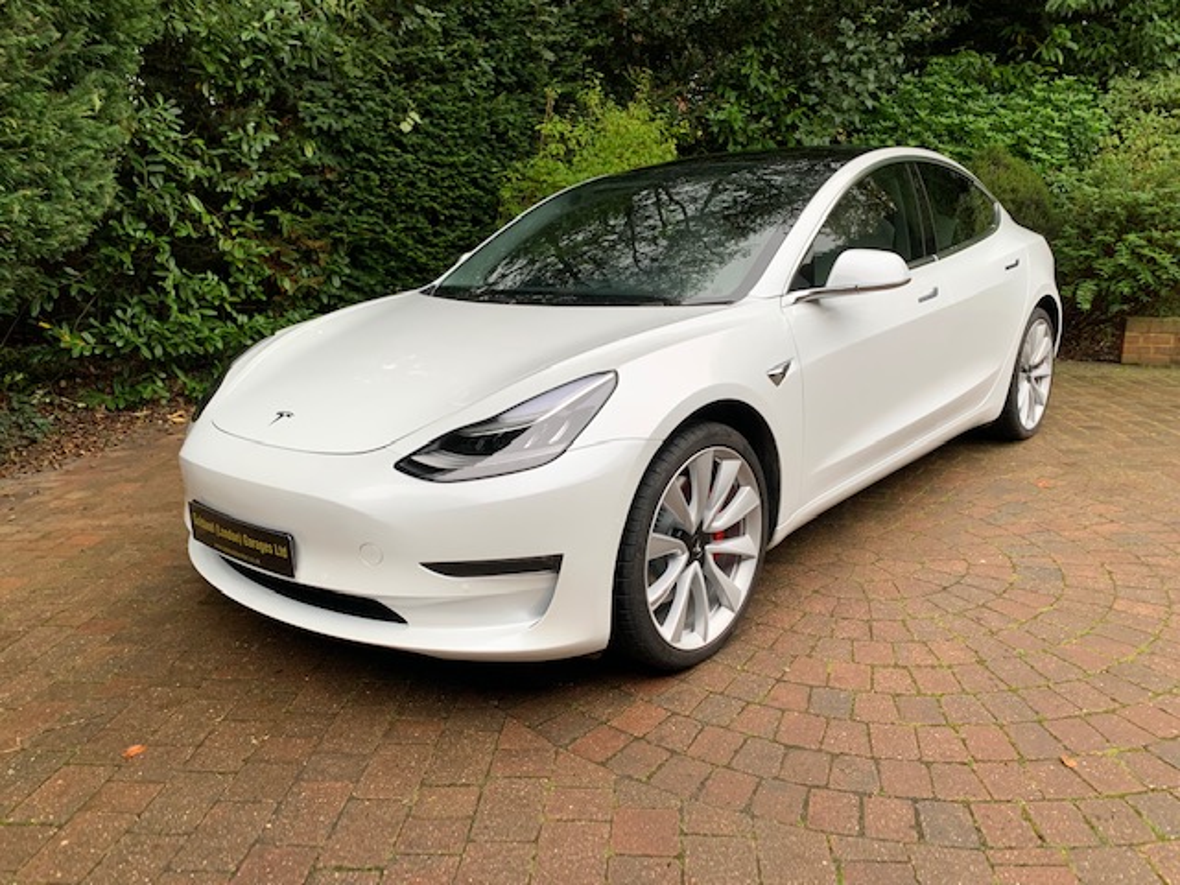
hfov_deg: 67.3
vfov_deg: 53.1
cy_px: 442
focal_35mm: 26
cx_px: 590
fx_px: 886
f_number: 1.8
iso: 100
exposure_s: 1/64
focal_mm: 4.25
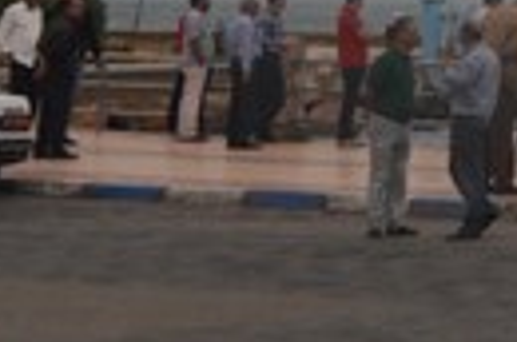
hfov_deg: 9.0
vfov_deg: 6.3
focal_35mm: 207
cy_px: -487
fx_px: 2966
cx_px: 1241
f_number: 8
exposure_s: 1/320
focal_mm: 28
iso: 200
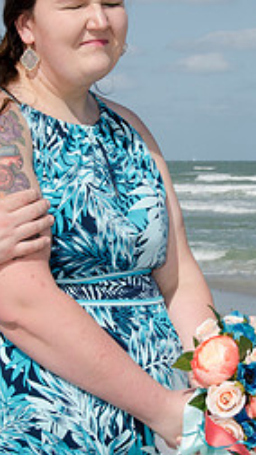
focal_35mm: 166
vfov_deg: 13.0
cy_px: 217
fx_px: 2001
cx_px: 126
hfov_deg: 7.3
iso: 100
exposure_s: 1/250
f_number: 11
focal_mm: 44
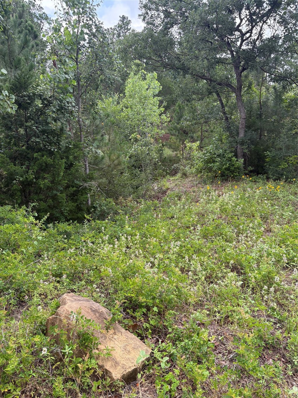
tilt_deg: -12.3
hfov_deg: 53.1
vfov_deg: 67.3
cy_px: 199
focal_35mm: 26
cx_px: 149
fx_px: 298
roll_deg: +0.4
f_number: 1.6
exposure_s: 1/404
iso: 64
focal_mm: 5.96
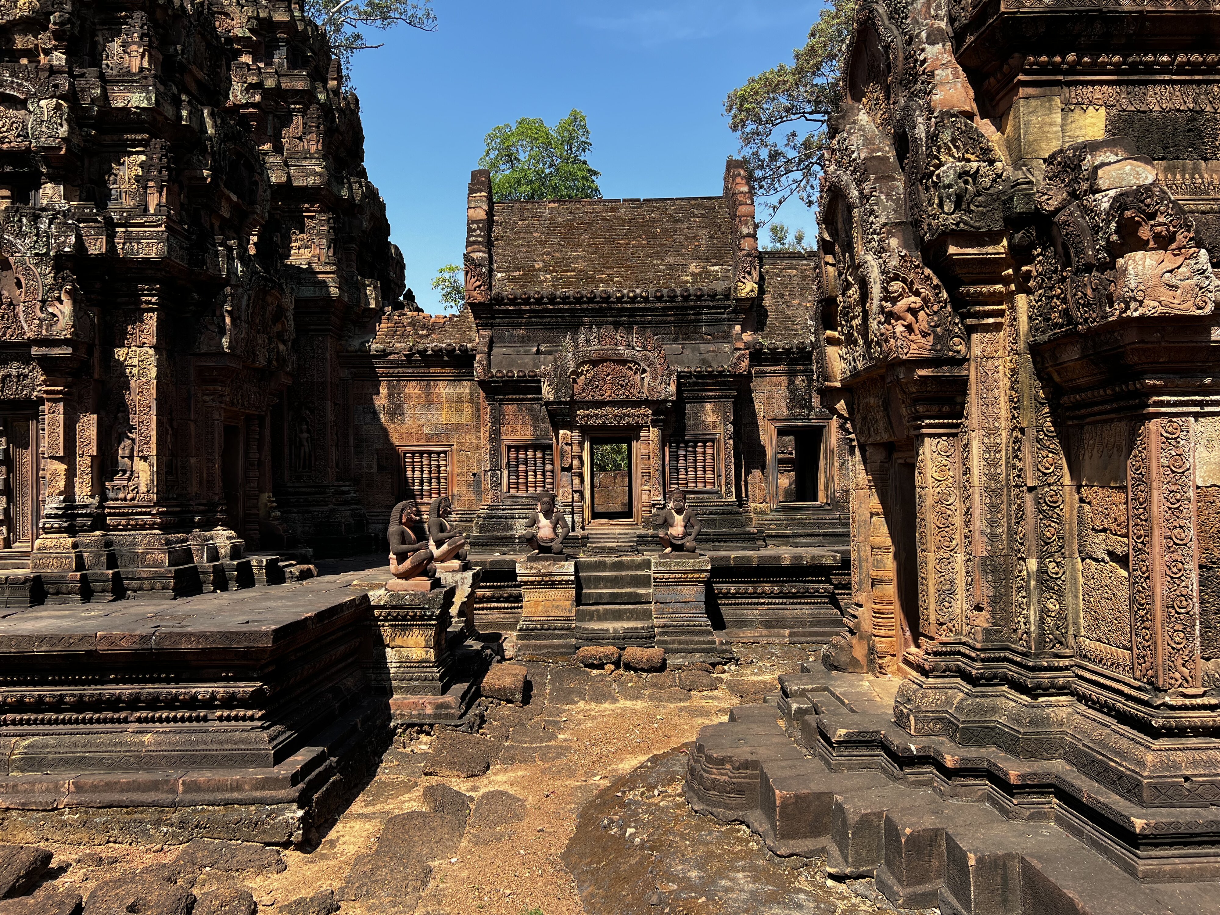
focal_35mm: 26
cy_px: 458
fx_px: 916
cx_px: 610
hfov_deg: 67.3
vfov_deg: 53.1
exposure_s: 1/1575
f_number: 1.5
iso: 50
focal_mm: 5.7
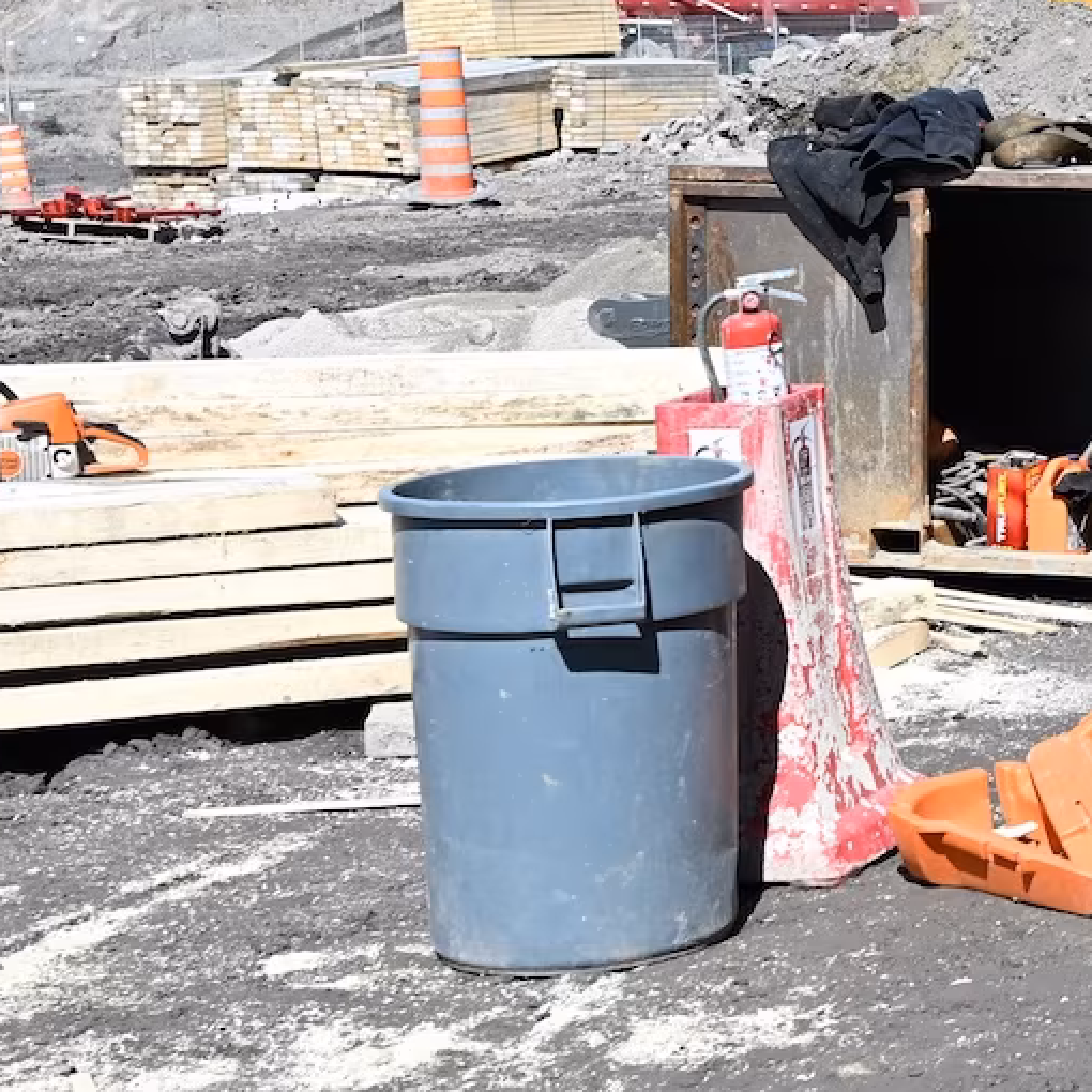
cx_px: 1664
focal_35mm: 96
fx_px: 3426
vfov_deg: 18.0
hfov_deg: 16.4
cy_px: 221
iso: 100
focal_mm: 30
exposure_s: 1/320
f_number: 6.3
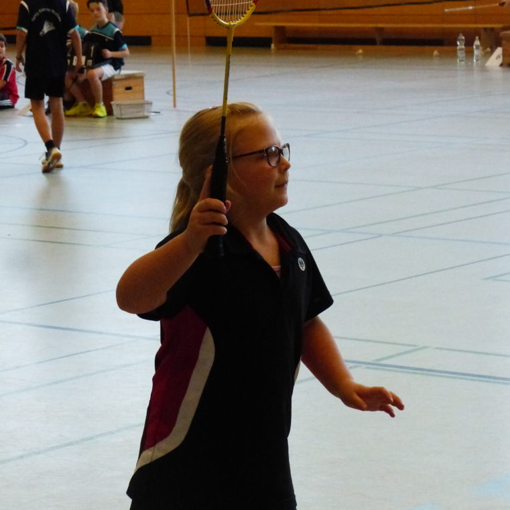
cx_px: 257
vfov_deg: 12.7
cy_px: 233
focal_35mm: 138
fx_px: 2300
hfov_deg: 12.7
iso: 1600
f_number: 4
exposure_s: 1/320
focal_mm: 20.9
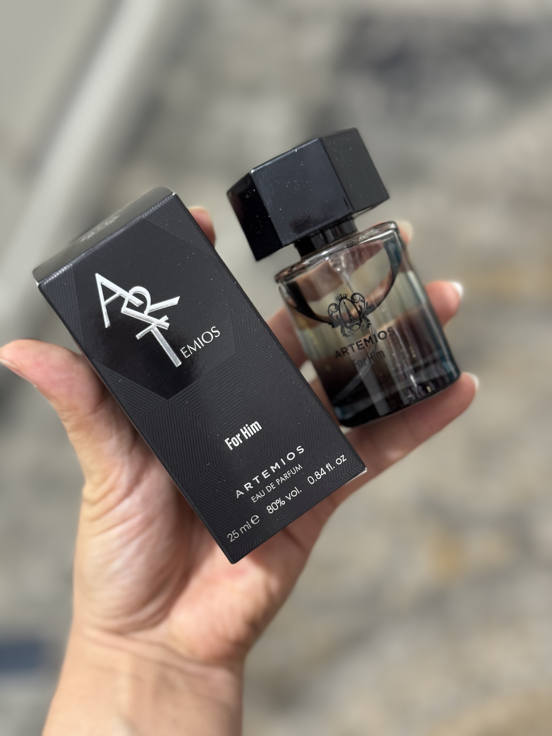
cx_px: 276
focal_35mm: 48
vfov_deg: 39.7
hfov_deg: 30.3
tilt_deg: -56.0
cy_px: 368
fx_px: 1021
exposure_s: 1/33
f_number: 1.78
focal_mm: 6.76
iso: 200
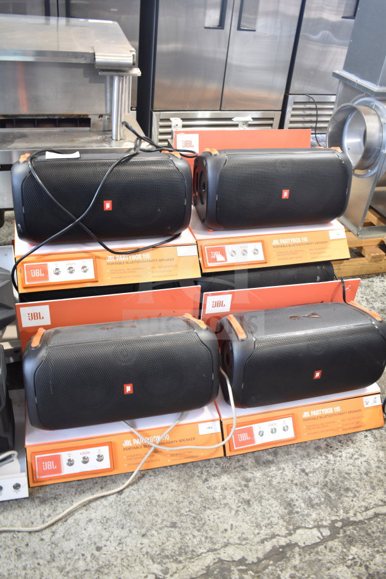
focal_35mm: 30
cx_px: 193
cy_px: 290
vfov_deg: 61.9
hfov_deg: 43.6
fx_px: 482
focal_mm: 20
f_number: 3.5
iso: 450
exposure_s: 1/30
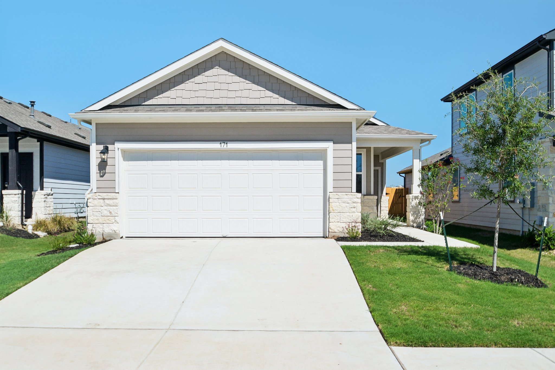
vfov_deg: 36.9
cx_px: 278
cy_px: 185
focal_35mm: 36
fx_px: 555
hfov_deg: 53.1
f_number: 8
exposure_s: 1/2000
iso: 400
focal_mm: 24
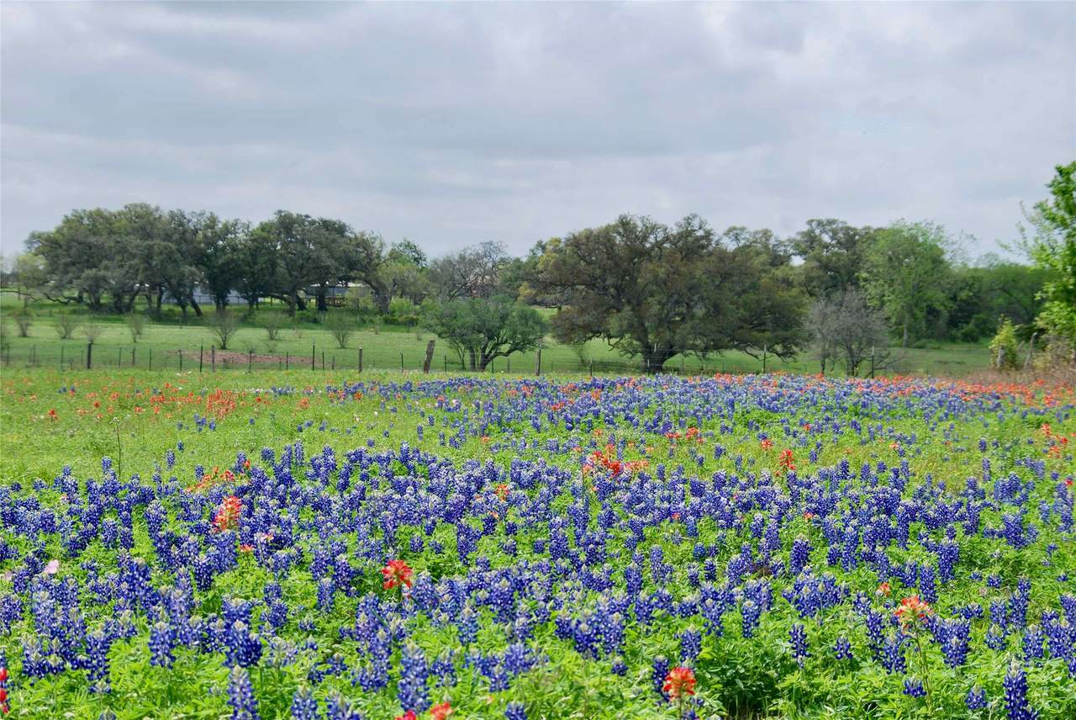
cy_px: 360
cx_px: 538
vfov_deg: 17.5
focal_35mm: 78
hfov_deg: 26.0
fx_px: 2333
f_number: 8
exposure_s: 1/250
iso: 100
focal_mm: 52
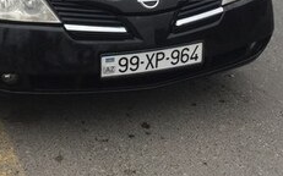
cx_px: 91
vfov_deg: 14.5
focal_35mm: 88
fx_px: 678
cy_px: -18
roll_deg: -1.7
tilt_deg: -17.2
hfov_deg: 23.4
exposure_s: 1/373
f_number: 2.2
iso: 32
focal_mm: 4.15
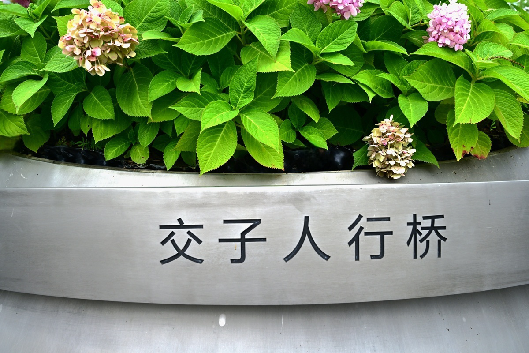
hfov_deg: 60.3
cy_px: 176
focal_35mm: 31
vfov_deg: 42.3
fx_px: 455
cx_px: 264
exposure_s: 1/30
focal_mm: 31
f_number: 8
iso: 100
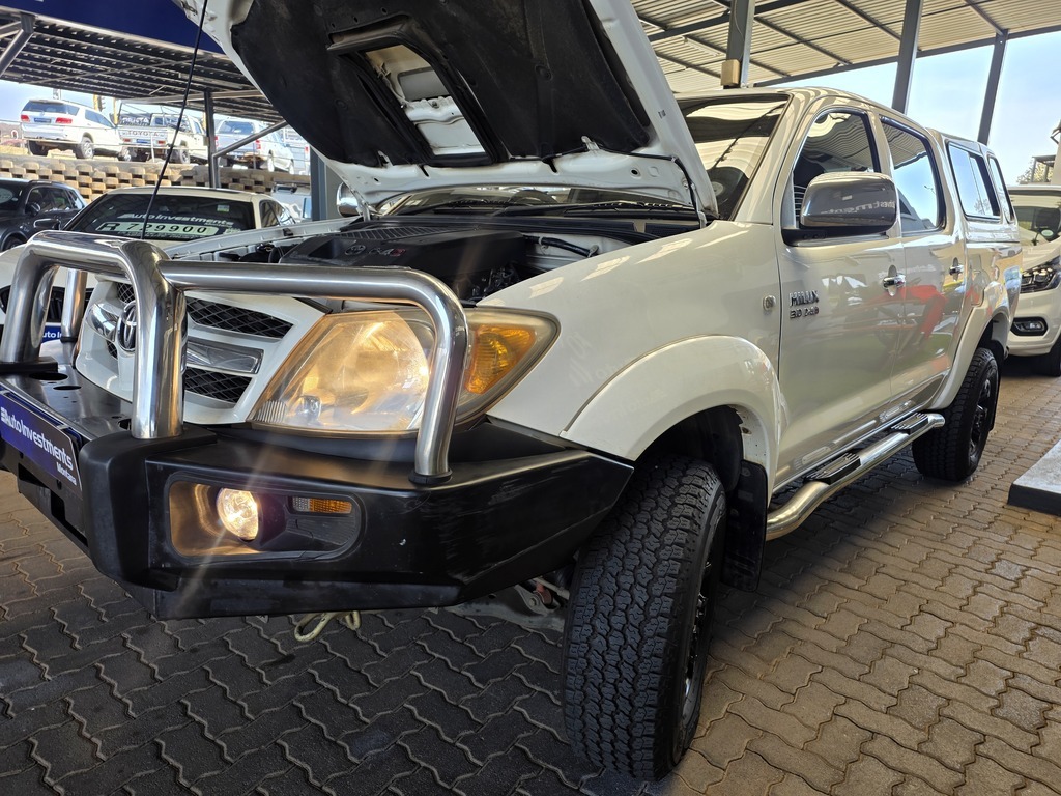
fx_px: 705
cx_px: 530
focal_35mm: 23
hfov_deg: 73.9
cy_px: 398
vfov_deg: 58.9
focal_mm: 6.25
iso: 32
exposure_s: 1/180
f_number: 1.7
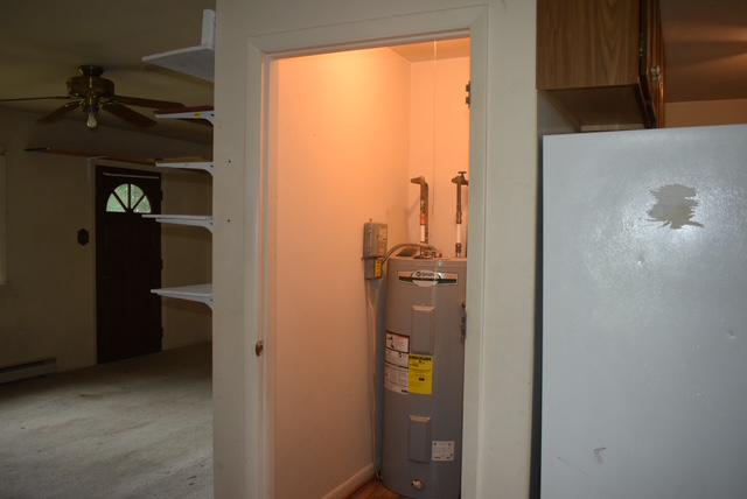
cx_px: 374
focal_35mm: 30
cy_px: 250
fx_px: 623
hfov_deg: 61.9
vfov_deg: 43.7
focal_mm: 20
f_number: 3.8
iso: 1400
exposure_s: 1/125
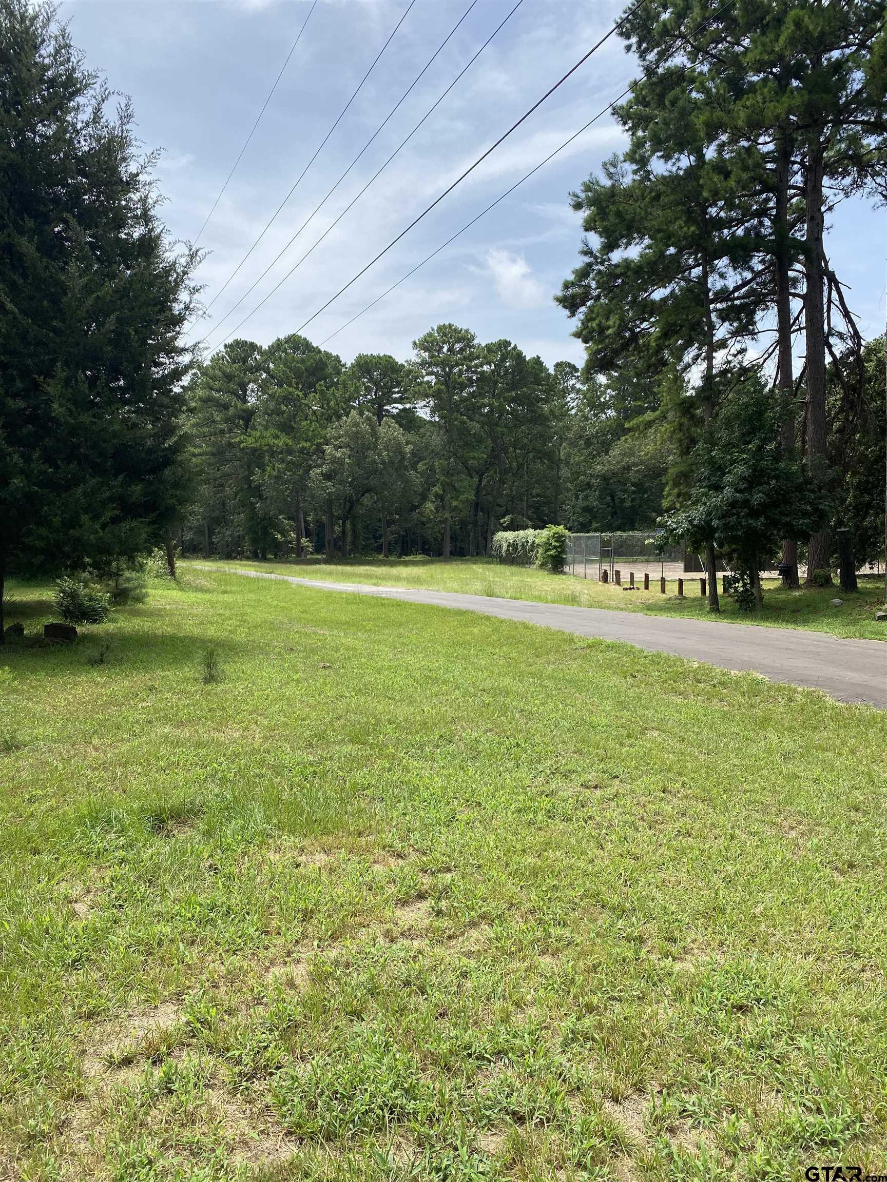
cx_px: 444
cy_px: 591
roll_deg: +0.9
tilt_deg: -4.6
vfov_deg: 67.3
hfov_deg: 53.1
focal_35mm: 26
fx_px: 888
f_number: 1.8
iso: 32
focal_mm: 4.25
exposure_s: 1/2028
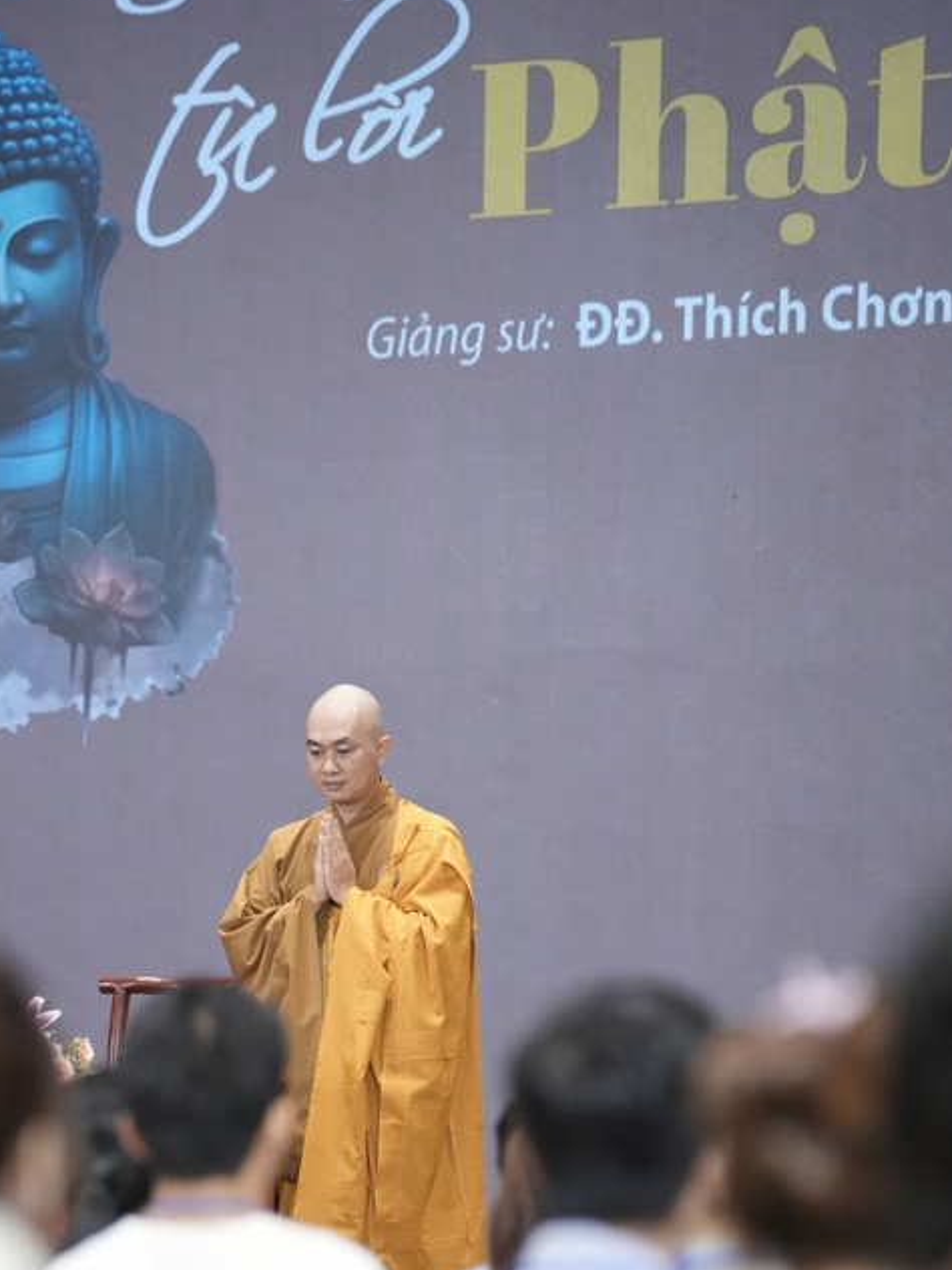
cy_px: 851
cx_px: 315
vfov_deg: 9.3
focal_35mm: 212
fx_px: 7774
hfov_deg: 7.0
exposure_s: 1/250
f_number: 2.8
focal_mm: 143
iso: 4000
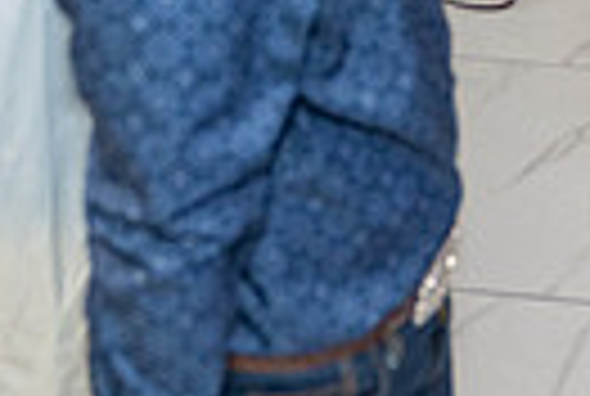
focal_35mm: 106
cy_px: -416
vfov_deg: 11.6
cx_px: 387
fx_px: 1741
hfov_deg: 19.2
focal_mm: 24
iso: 800
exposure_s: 1/160
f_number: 3.2
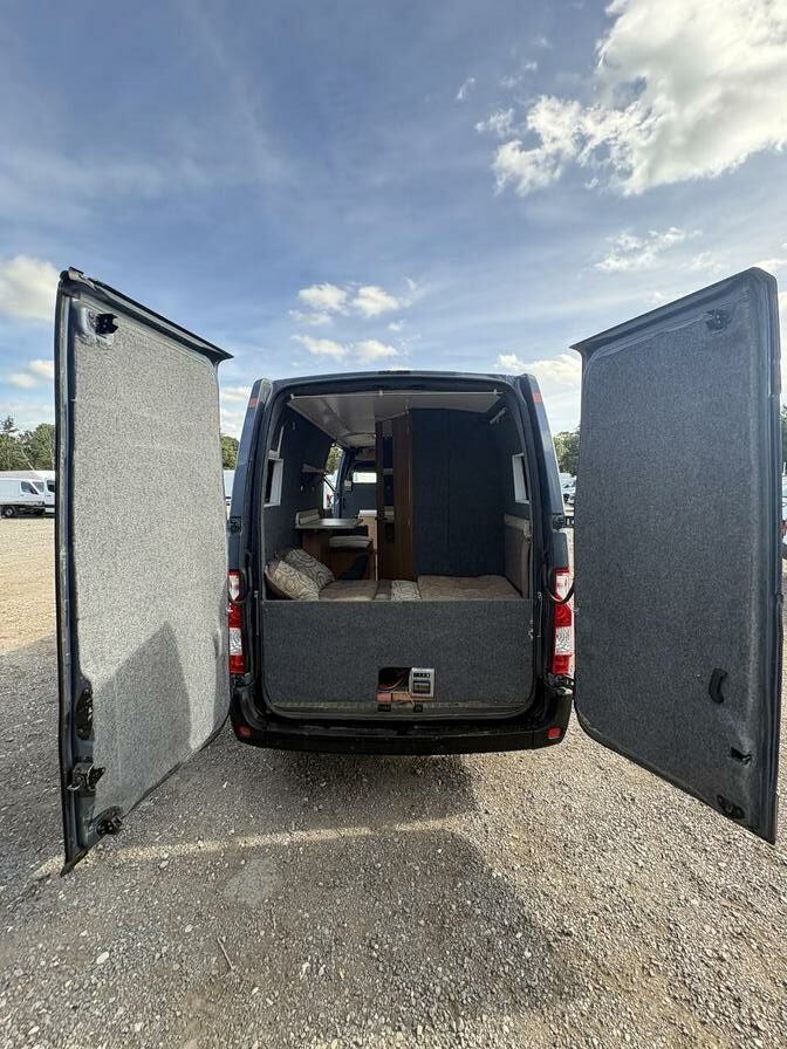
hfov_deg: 85.7
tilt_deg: -2.0
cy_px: 524
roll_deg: -1.2
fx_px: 424
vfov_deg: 102.1
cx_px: 394
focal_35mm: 14
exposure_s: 1/383
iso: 50
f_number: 2.2
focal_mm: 2.22
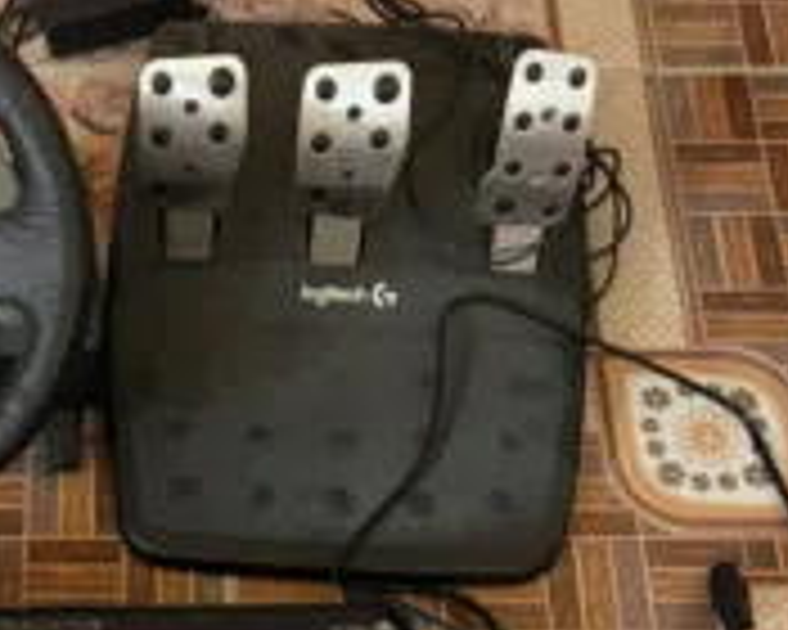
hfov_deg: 31.6
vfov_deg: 24.9
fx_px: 1353
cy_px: 639
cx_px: 158
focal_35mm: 58
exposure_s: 1/30
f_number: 1.6
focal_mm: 5.96
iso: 800
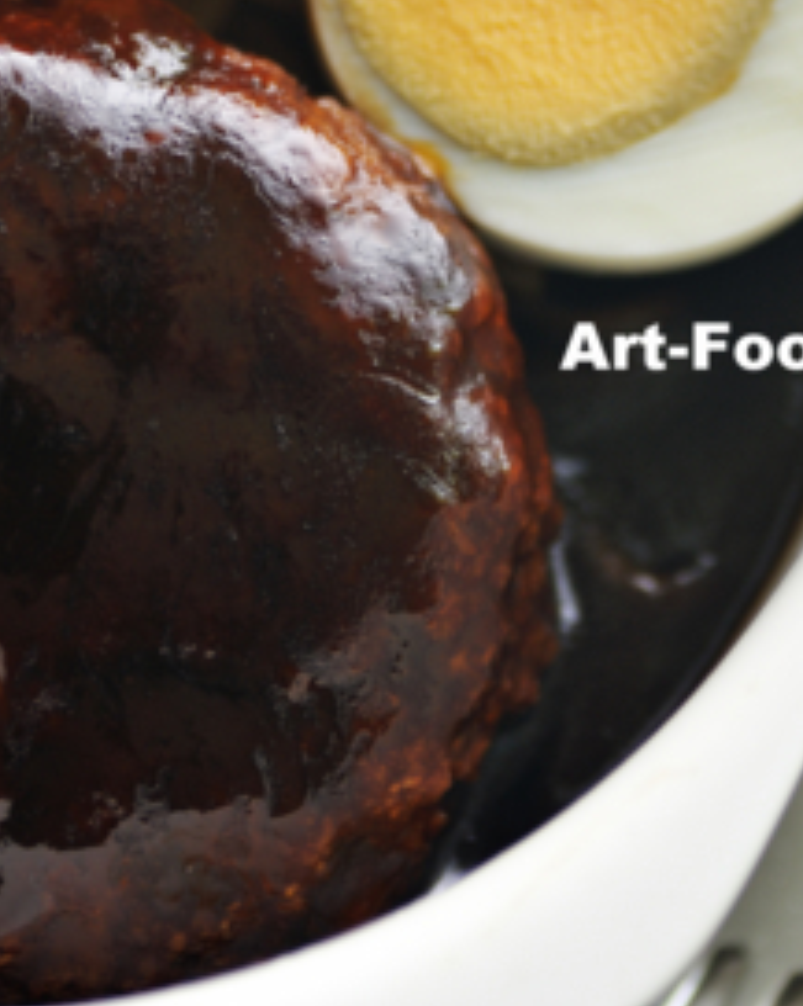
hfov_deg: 6.6
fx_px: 6933
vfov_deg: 8.3
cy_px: 159
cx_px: 311
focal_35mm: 233
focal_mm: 90
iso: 200
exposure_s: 1/60
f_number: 4
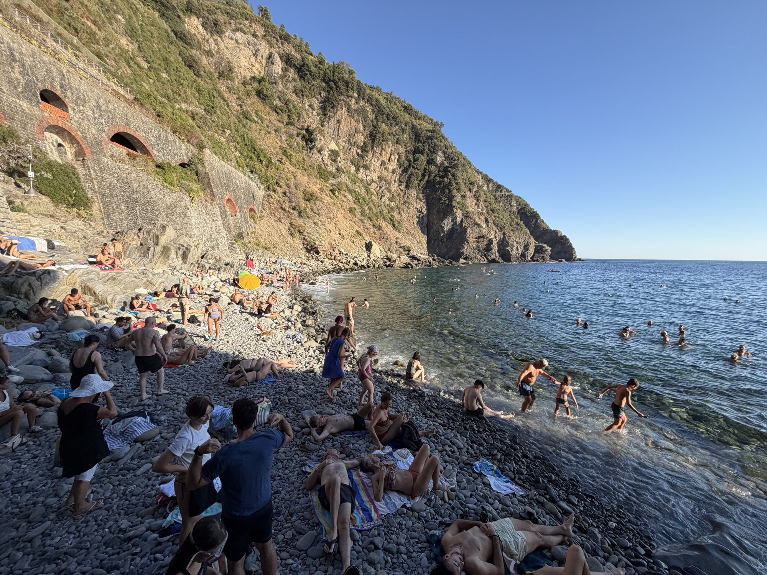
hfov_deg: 102.1
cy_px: 288
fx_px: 310
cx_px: 384
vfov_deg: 85.7
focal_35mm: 14
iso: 40
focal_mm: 2.22
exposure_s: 1/679
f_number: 2.2
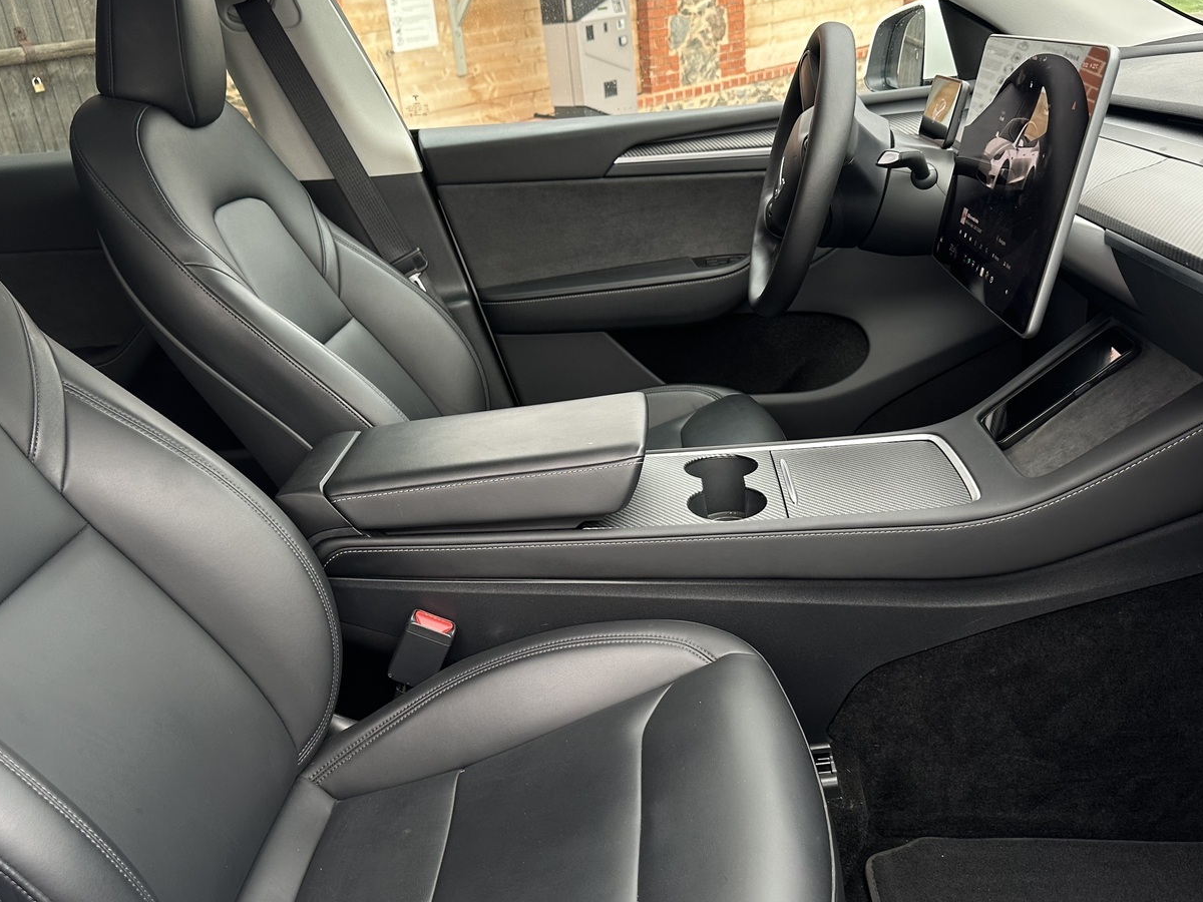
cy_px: 501
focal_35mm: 32
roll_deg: +6.5
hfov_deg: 56.8
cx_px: 588
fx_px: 1112
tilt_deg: -23.2
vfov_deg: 44.1
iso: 100
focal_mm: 6.86
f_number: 1.78
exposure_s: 1/121
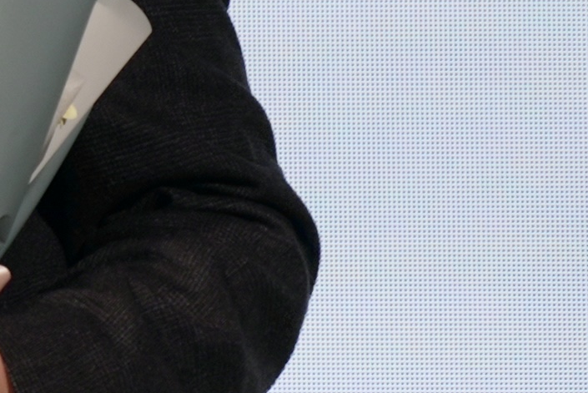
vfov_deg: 1.4
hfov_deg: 2.1
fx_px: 15722
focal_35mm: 962
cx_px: -714
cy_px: 12
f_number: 5.6
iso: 320
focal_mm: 160
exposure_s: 1/100
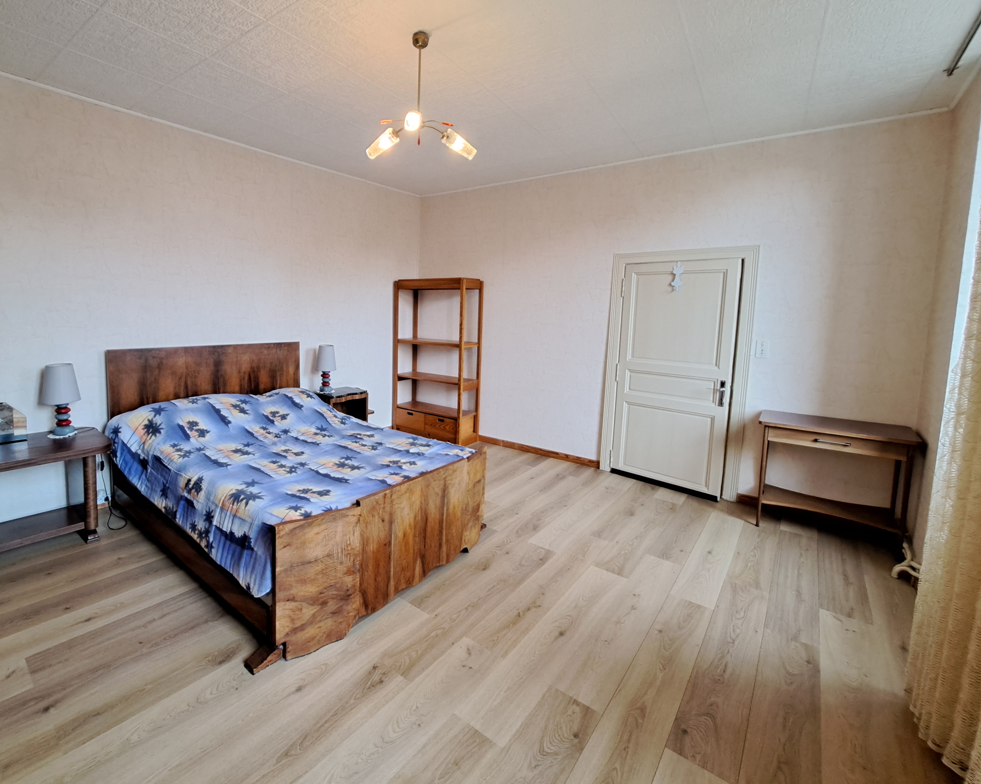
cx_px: 408
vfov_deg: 83.8
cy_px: 354
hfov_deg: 95.9
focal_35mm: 15
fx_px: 435
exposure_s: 1/50
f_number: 2.2
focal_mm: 1.74
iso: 200
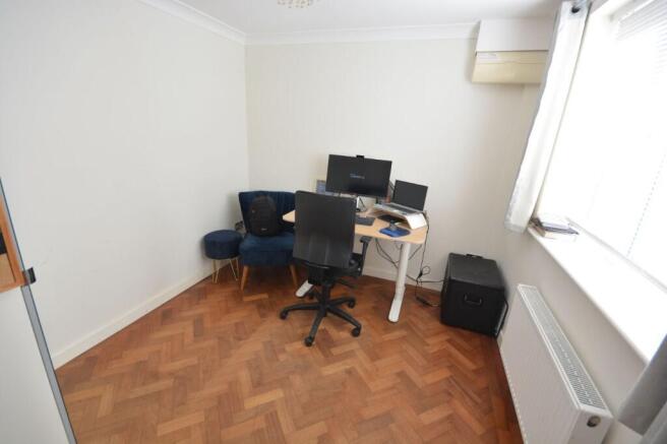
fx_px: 278
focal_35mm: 15
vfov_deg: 77.3
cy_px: 222
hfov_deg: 100.4
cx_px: 334
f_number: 8
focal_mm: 10
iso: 400
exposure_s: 1/10
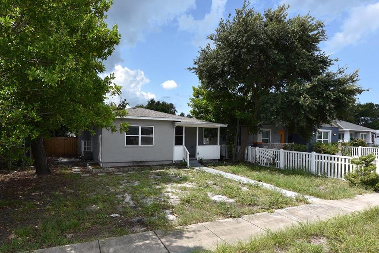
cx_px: 160
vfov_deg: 59.4
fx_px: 221
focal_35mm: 21
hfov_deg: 80.6
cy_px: 139
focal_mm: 18
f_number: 8
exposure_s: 1/200
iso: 100
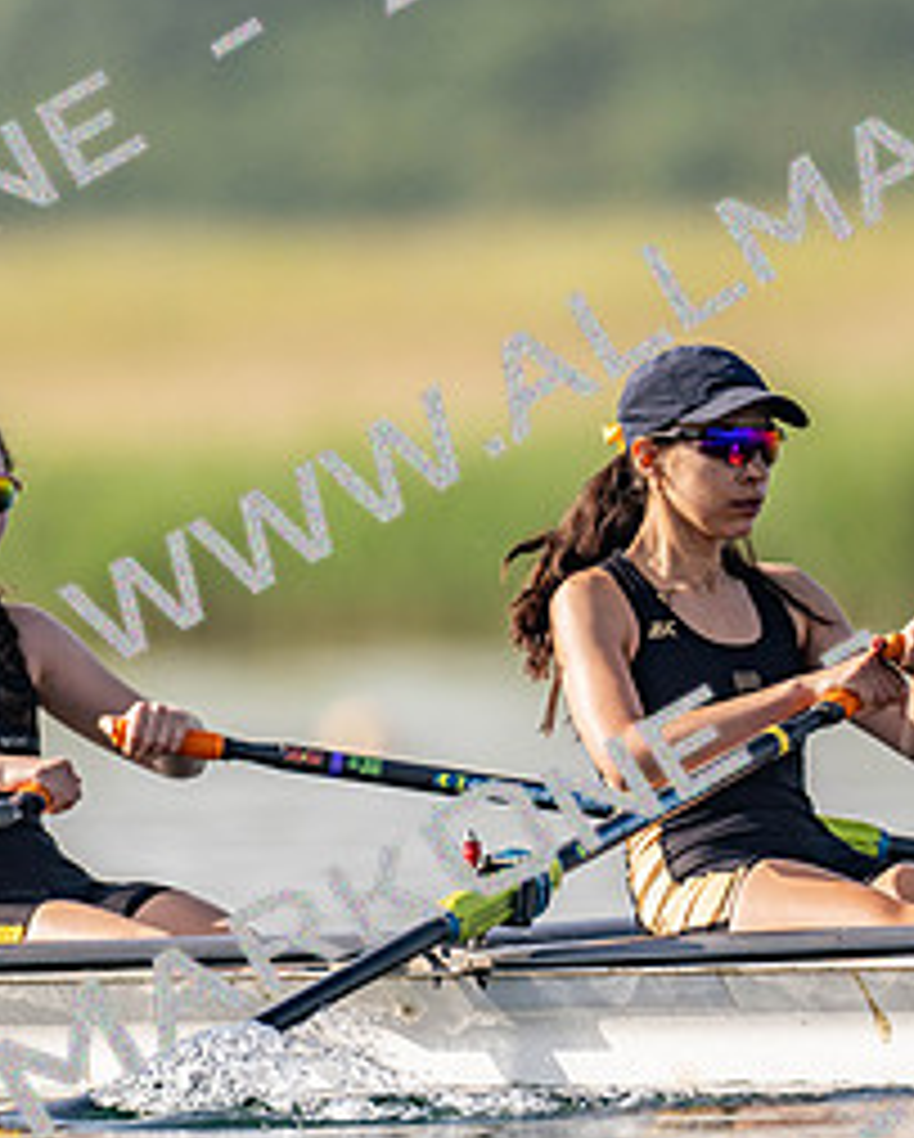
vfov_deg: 1.5
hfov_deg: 1.2
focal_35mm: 1290
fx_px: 43541
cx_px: 617
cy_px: 672
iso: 180
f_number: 4
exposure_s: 1/2500
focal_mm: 600
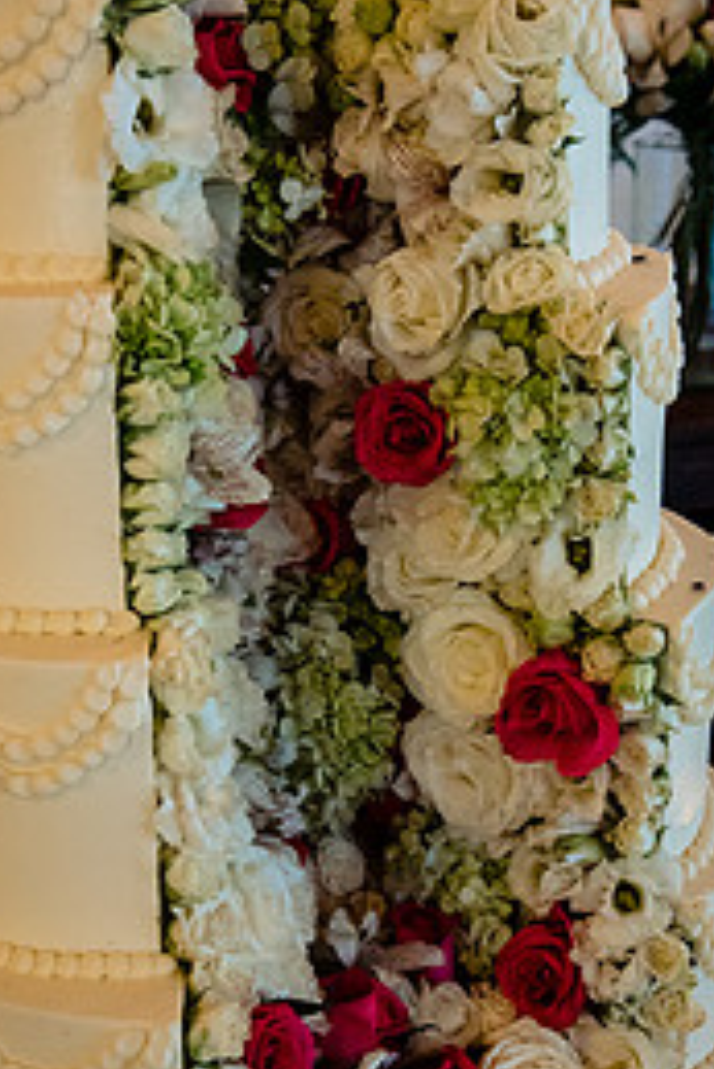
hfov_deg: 20.6
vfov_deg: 30.5
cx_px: 328
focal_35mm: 66
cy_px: 582
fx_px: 1961
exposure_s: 1/125
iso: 3200
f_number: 4
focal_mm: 38
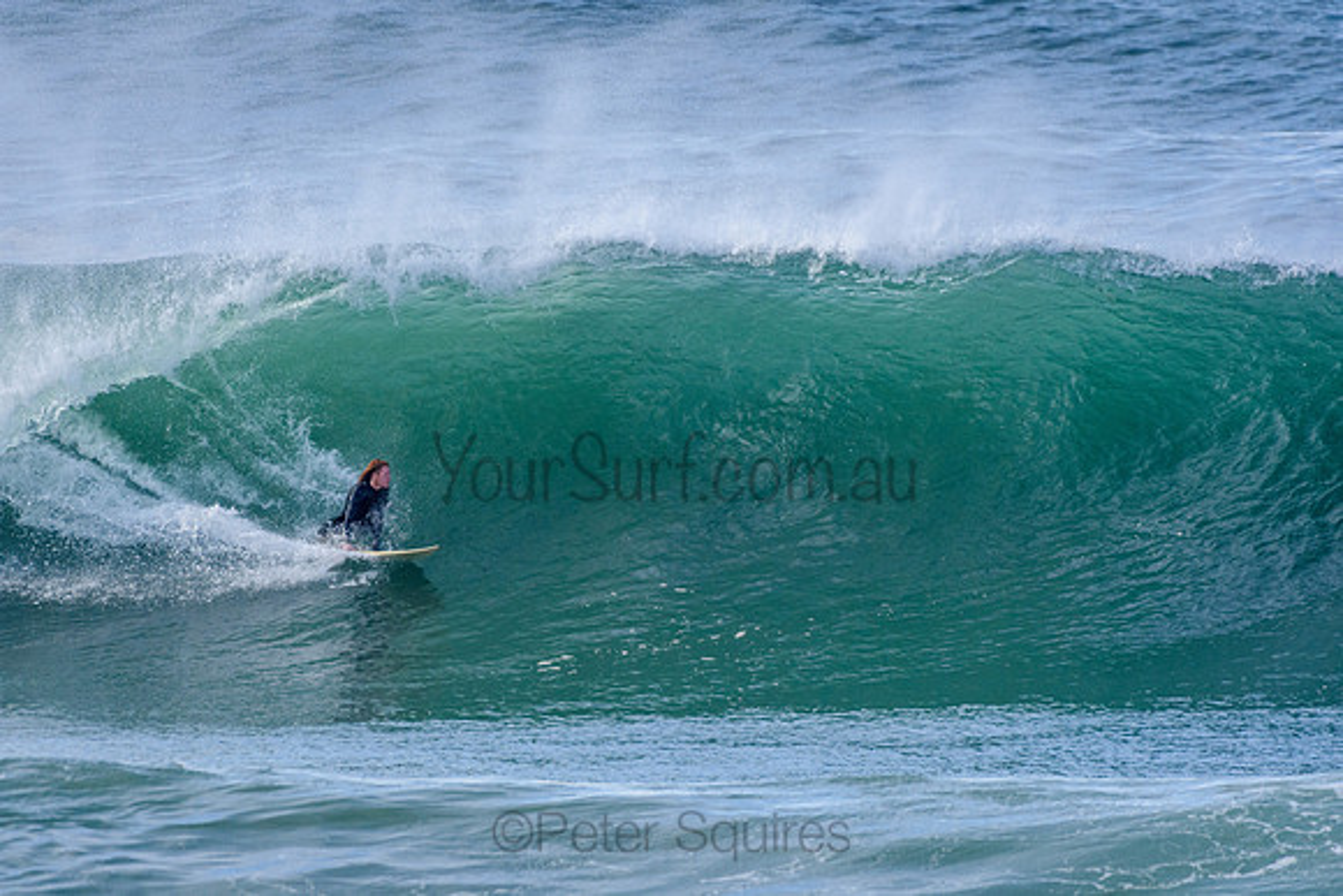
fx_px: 27984
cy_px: 448
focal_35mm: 750
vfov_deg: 1.8
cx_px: 672
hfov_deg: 2.7
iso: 640
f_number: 5.6
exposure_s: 1/2000
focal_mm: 500
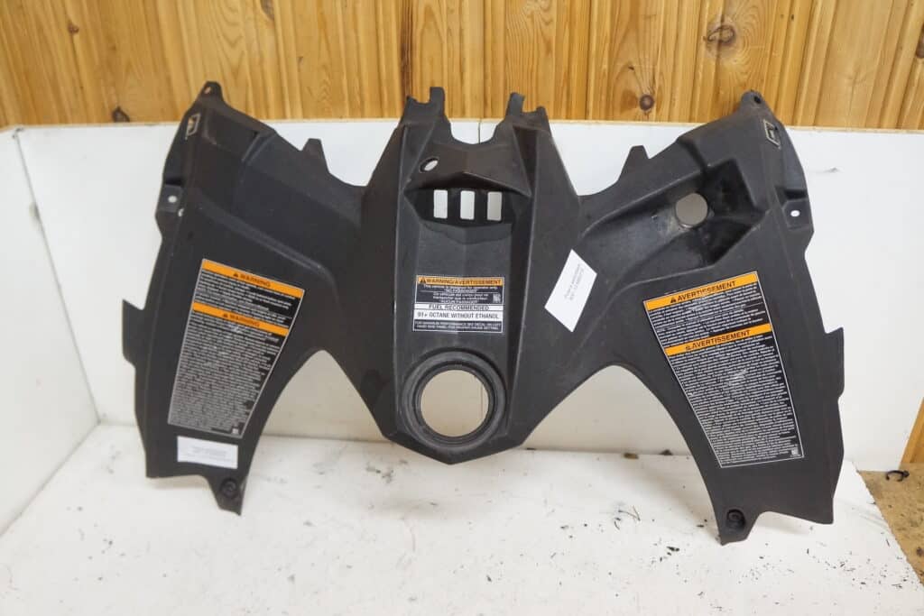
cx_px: 462
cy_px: 308
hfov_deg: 67.4
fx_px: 693
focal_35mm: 27
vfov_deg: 47.9
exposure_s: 1/60
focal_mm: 18
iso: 2500
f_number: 4
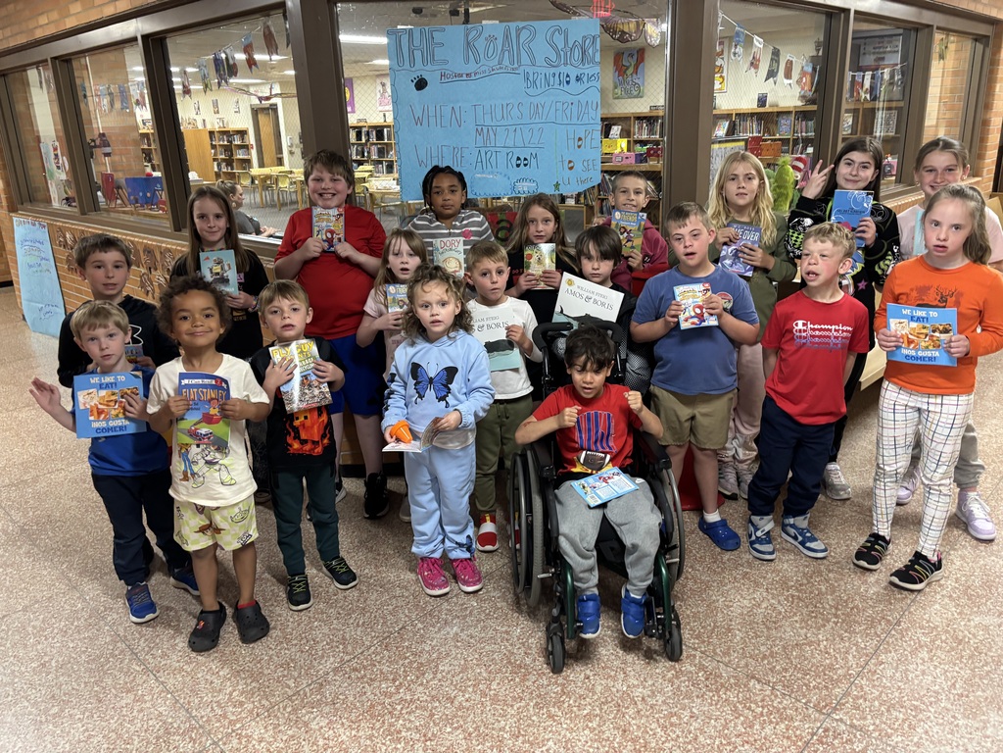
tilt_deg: -18.7
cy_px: 376
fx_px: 753
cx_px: 502
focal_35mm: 26
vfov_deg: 53.1
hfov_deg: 67.3
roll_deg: +2.5
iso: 320
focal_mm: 5.96
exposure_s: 1/60
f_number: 1.6
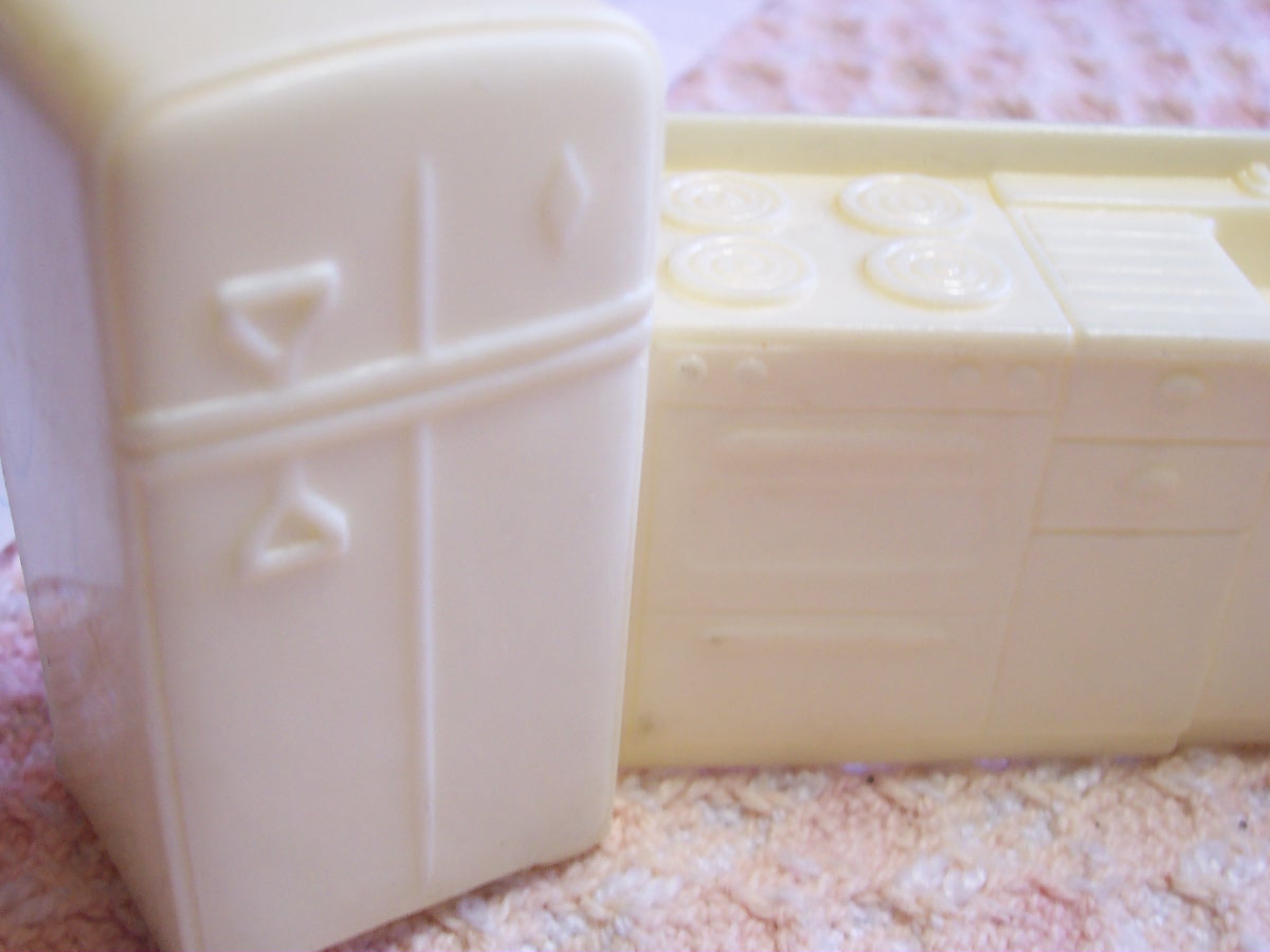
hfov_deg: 41.2
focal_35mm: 46
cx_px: 635
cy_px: 476
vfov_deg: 31.5
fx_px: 1688
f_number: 3
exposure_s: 1/45
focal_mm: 7
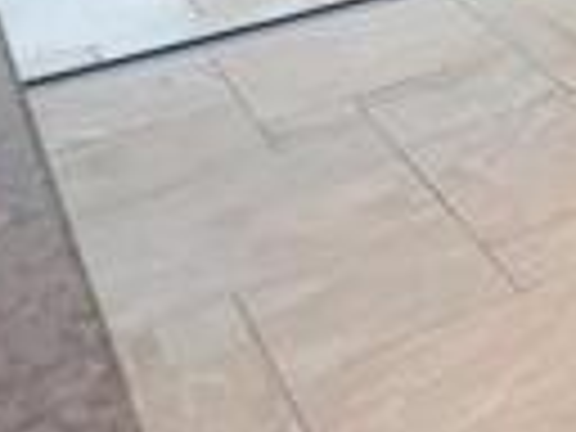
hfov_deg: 17.4
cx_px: 1197
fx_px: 1231
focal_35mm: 74
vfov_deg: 14.8
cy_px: -524
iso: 400
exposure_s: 1/160
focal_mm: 10
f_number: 6.3
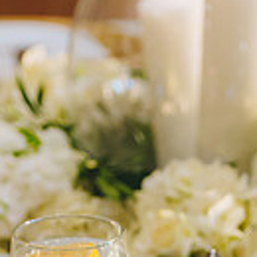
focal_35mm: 342
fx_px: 2873
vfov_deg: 5.1
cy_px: 373
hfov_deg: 5.1
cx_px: 368
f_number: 4.5
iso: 1600
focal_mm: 90
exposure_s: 1/160
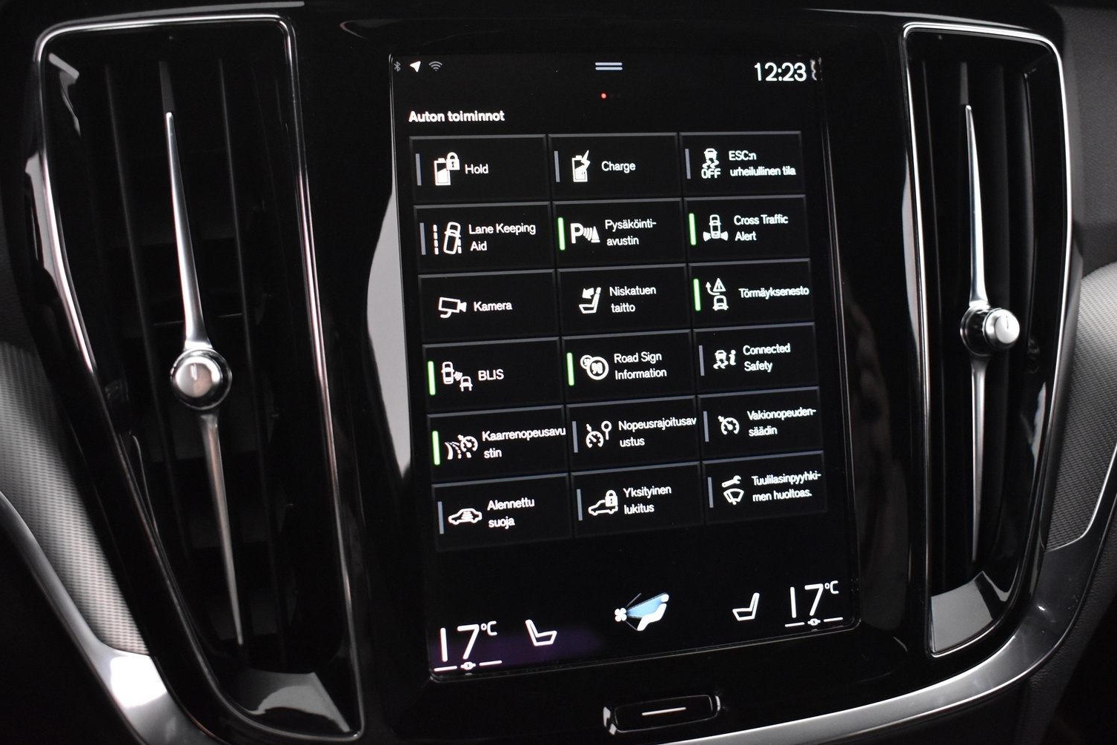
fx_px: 1351
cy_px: 360
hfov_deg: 44.9
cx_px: 566
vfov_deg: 30.8
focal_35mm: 44
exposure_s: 1/25
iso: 3200
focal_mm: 27
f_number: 4
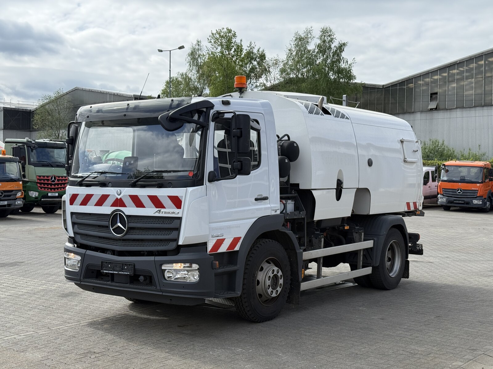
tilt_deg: +0.6
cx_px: 246
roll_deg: -0.5
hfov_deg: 39.7
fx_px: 684
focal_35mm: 48
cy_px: 184
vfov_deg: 30.3
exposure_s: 1/3534
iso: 64
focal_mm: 6.76
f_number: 1.78
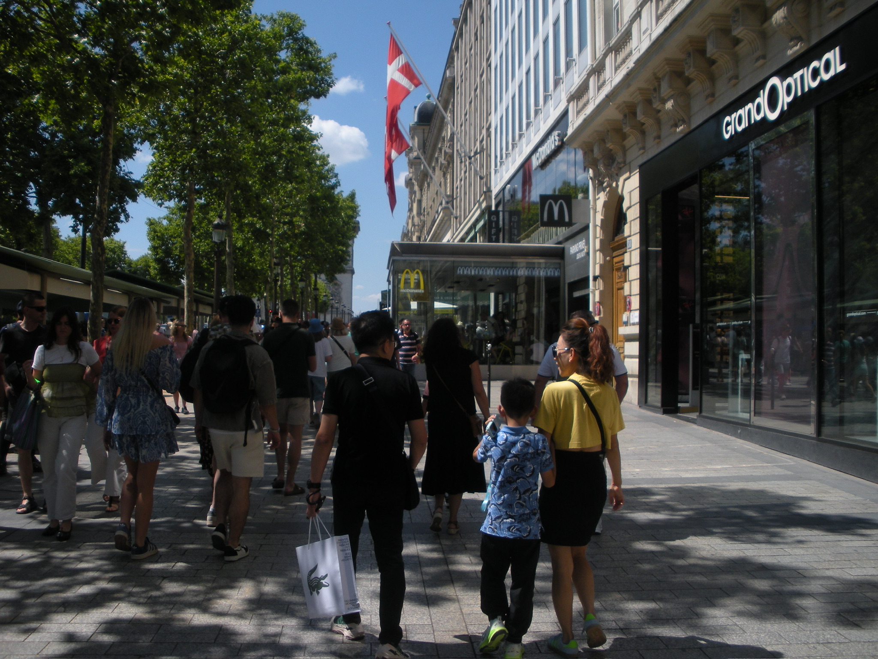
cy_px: 330
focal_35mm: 36
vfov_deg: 39.7
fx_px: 913
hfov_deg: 51.4
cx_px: 439
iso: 64
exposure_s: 1/873
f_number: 3.5
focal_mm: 6.3
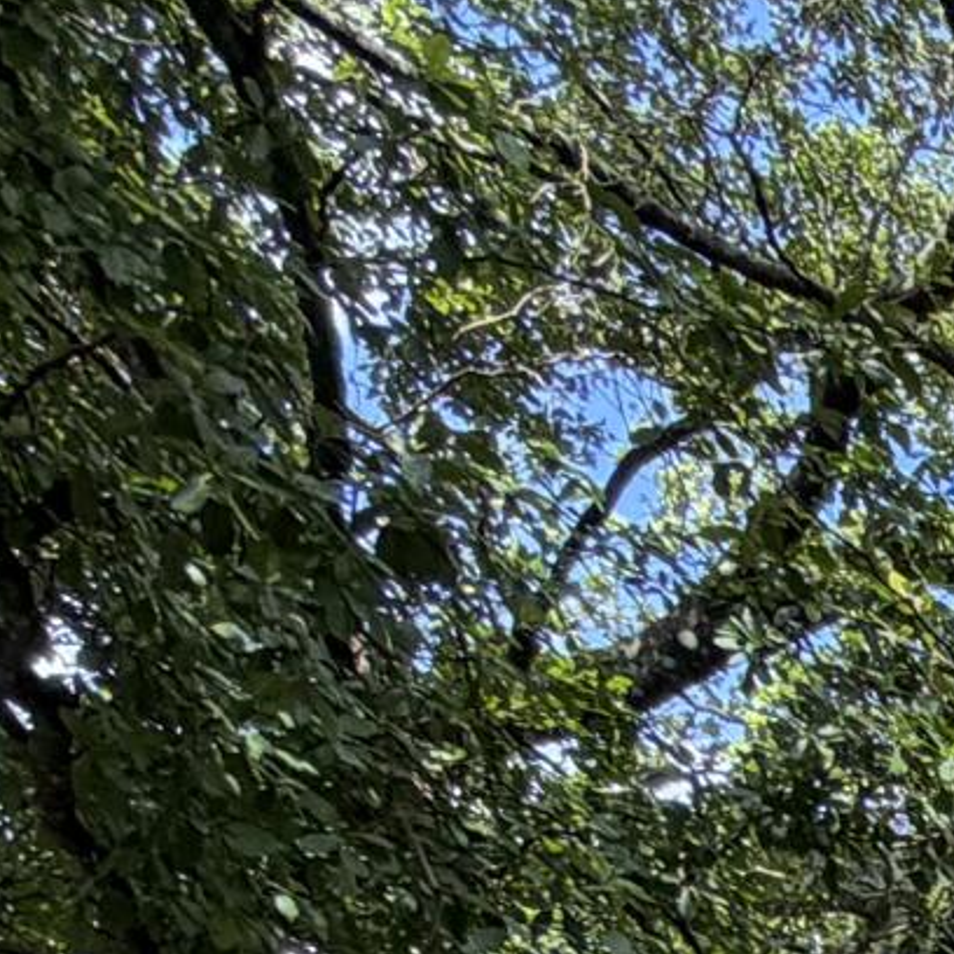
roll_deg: +0.5
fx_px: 2837
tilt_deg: +0.4
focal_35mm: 91
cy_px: 2130
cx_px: 2404
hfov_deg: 13.2
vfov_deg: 14.4
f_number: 2.2
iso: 50
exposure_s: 1/214
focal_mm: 2.22
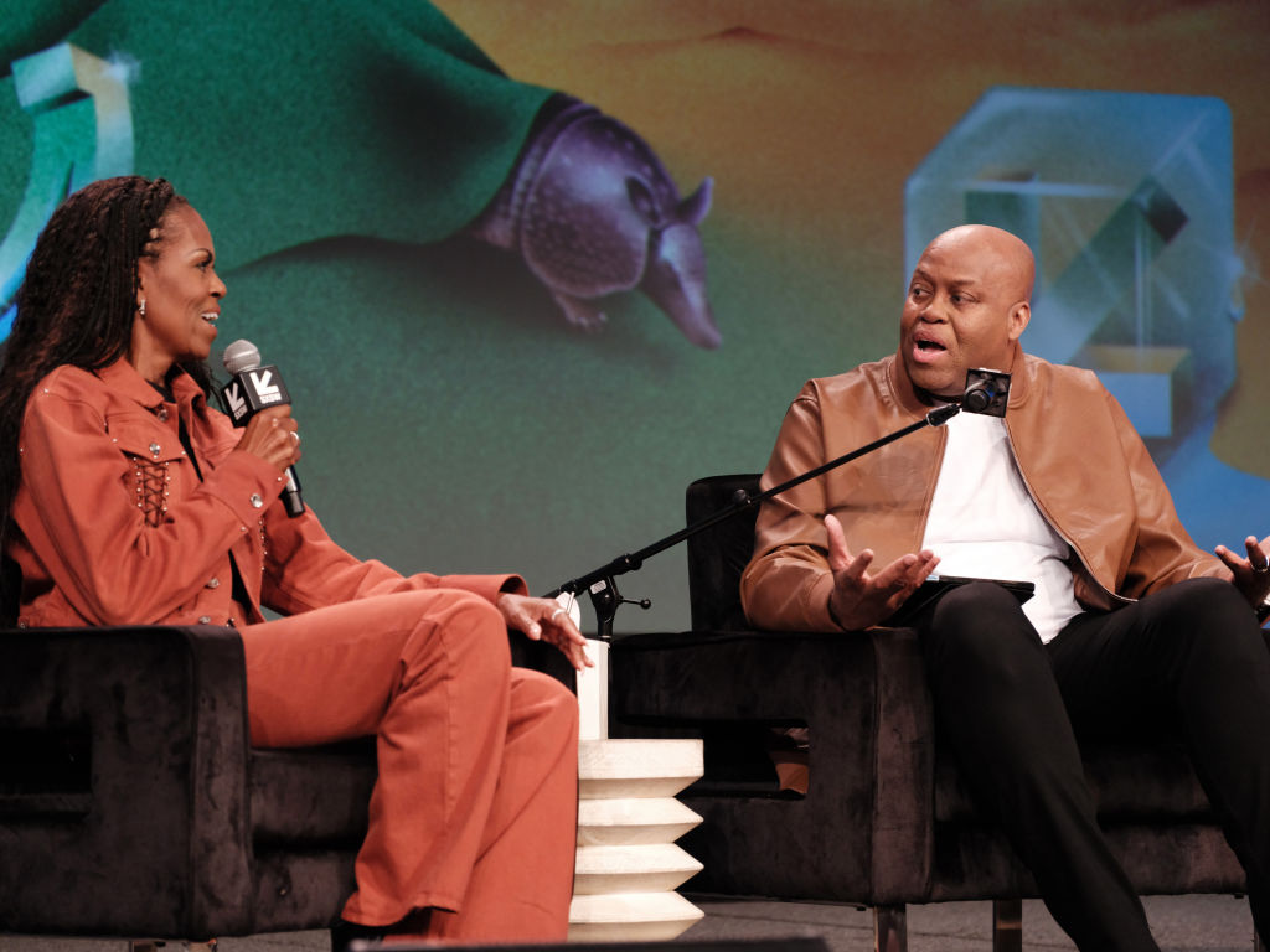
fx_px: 4623
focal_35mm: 126
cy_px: 476
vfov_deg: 11.8
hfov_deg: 15.6
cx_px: 635
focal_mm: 158.8
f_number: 5.6
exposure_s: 1/250
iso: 6400
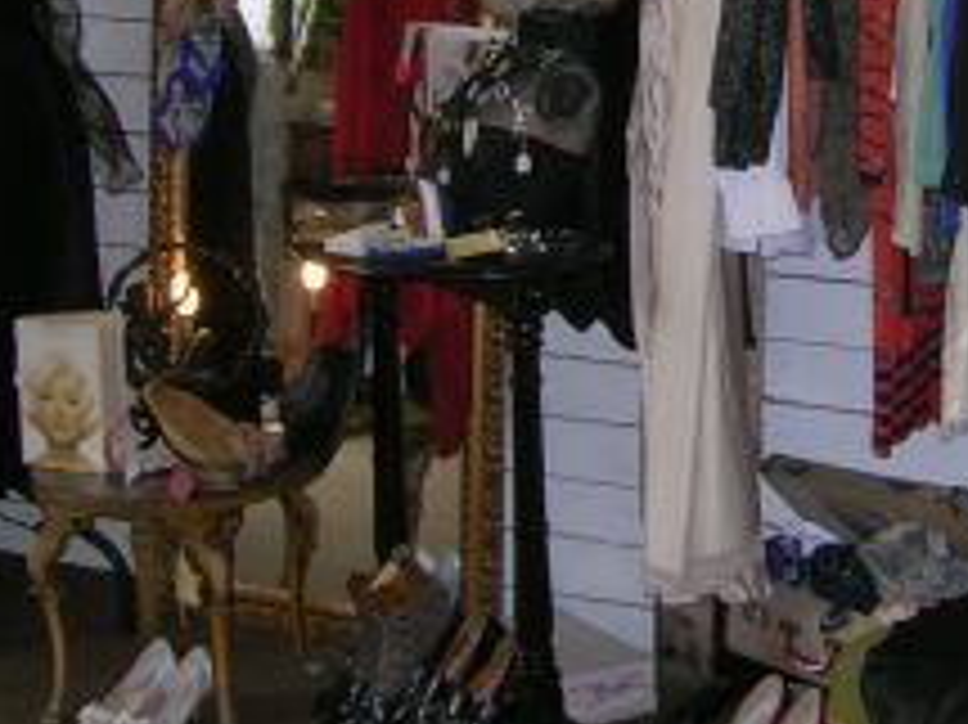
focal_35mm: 81
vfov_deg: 18.0
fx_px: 2264
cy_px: 112
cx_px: 959
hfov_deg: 23.2
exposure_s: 1/60.1
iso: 83
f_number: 2.9
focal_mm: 5.7
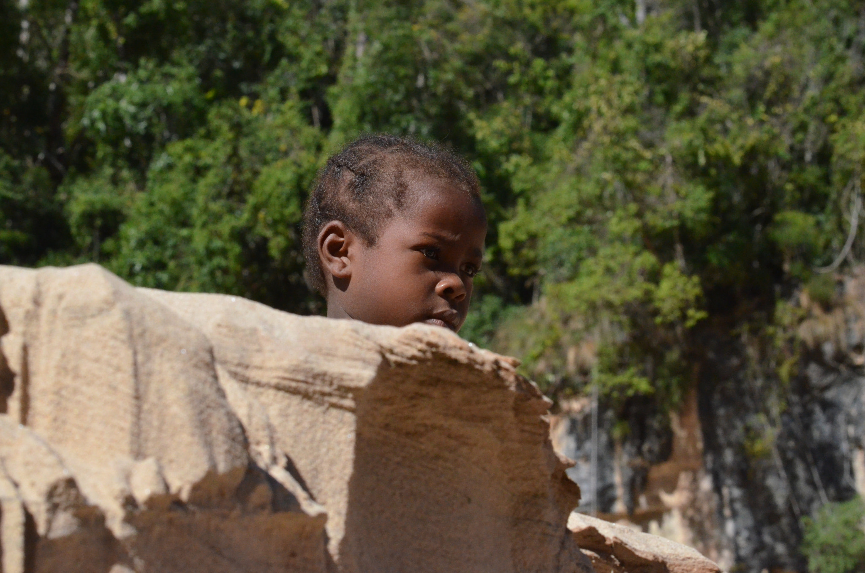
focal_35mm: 128
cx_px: 432
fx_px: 3057
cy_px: 286
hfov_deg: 16.1
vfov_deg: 10.7
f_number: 13
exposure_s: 1/3200
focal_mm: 85
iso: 3200
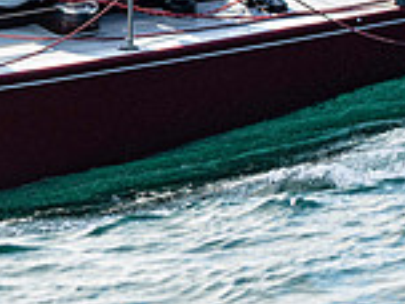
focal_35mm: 1323
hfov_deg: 1.5
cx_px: -322
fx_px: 15479
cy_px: -172
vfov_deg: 1.1
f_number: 5.6
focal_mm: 240
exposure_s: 1/2500
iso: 400
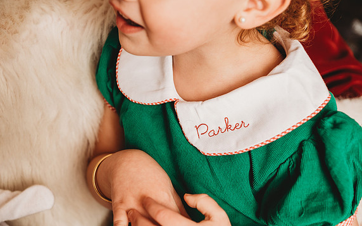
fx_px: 592
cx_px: 179
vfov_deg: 21.6
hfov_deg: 34.0
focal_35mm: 60
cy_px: 115
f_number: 4
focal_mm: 58
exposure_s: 1/160
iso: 100
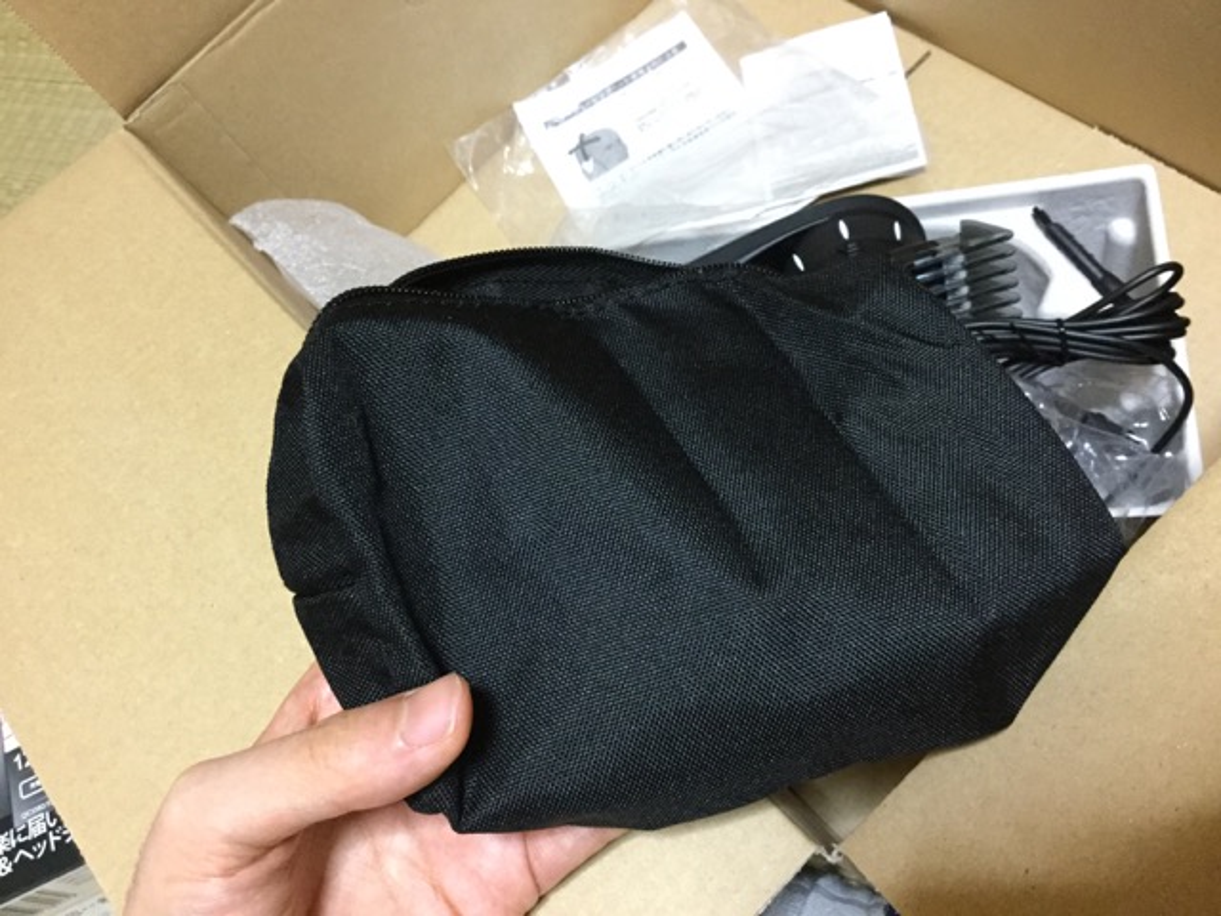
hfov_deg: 58.4
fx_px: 1093
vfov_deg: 45.4
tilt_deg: -60.2
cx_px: 610
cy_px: 458
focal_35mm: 31
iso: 400
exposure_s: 1/15
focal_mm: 3.3
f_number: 2.4
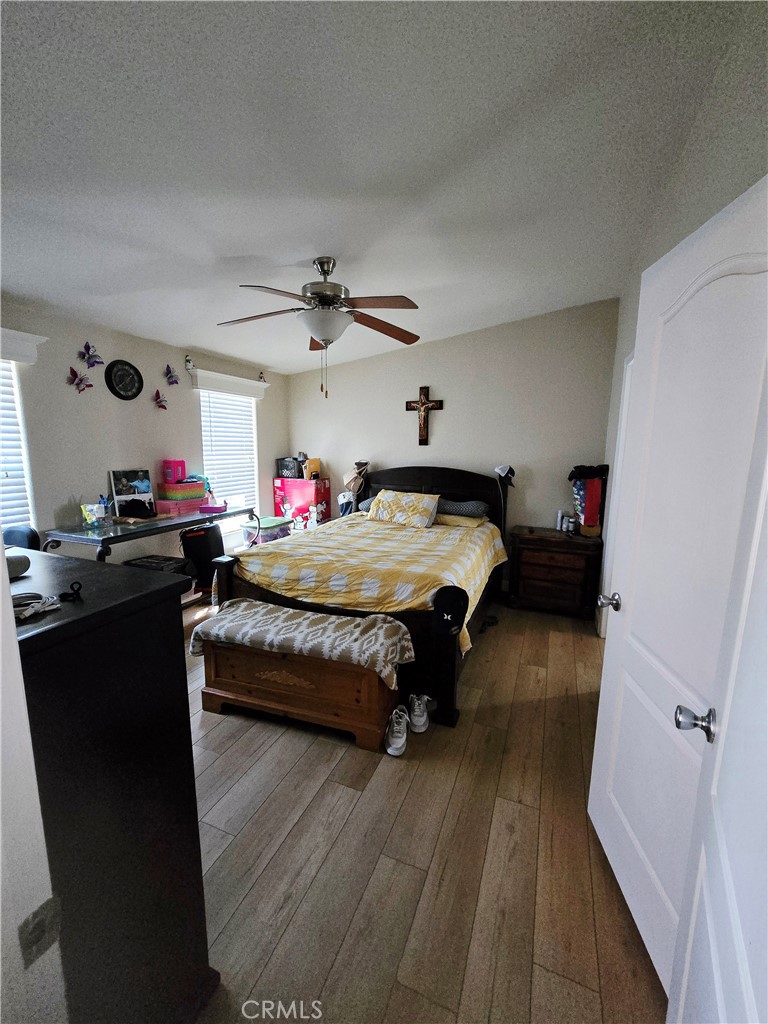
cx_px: 384
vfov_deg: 106.2
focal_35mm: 13
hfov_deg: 89.9
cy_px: 512
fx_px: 385
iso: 1600
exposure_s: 1/60.2
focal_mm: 2.2
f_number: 2.2
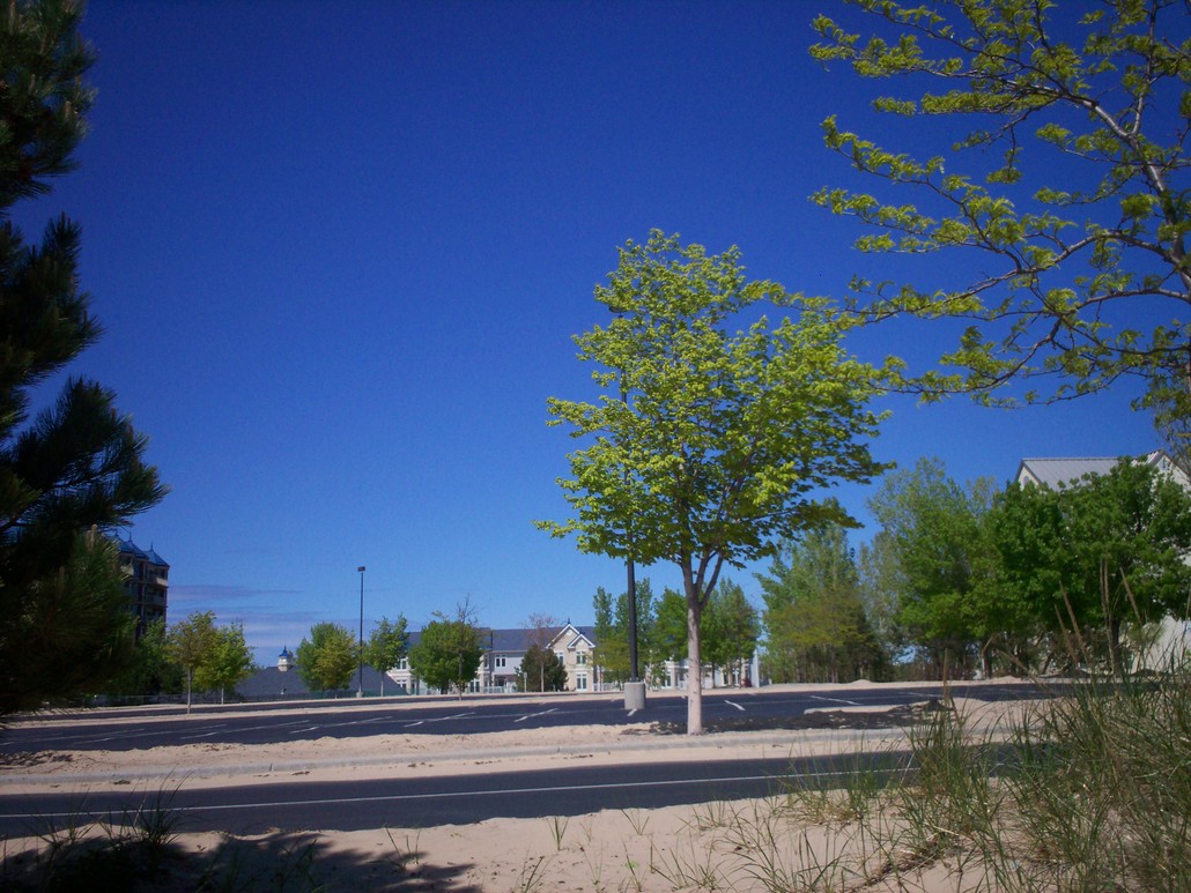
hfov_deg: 51.3
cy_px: 446
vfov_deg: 39.7
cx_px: 596
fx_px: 1239
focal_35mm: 36
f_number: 4.5
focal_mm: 6
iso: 100
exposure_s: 1/1139
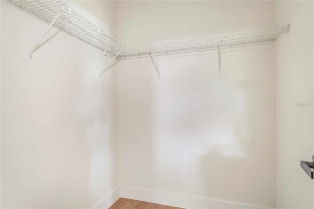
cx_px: 157
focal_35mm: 18
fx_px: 157
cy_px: 104
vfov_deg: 67.3
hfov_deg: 90.0
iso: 400
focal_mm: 12
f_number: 2
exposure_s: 1/30
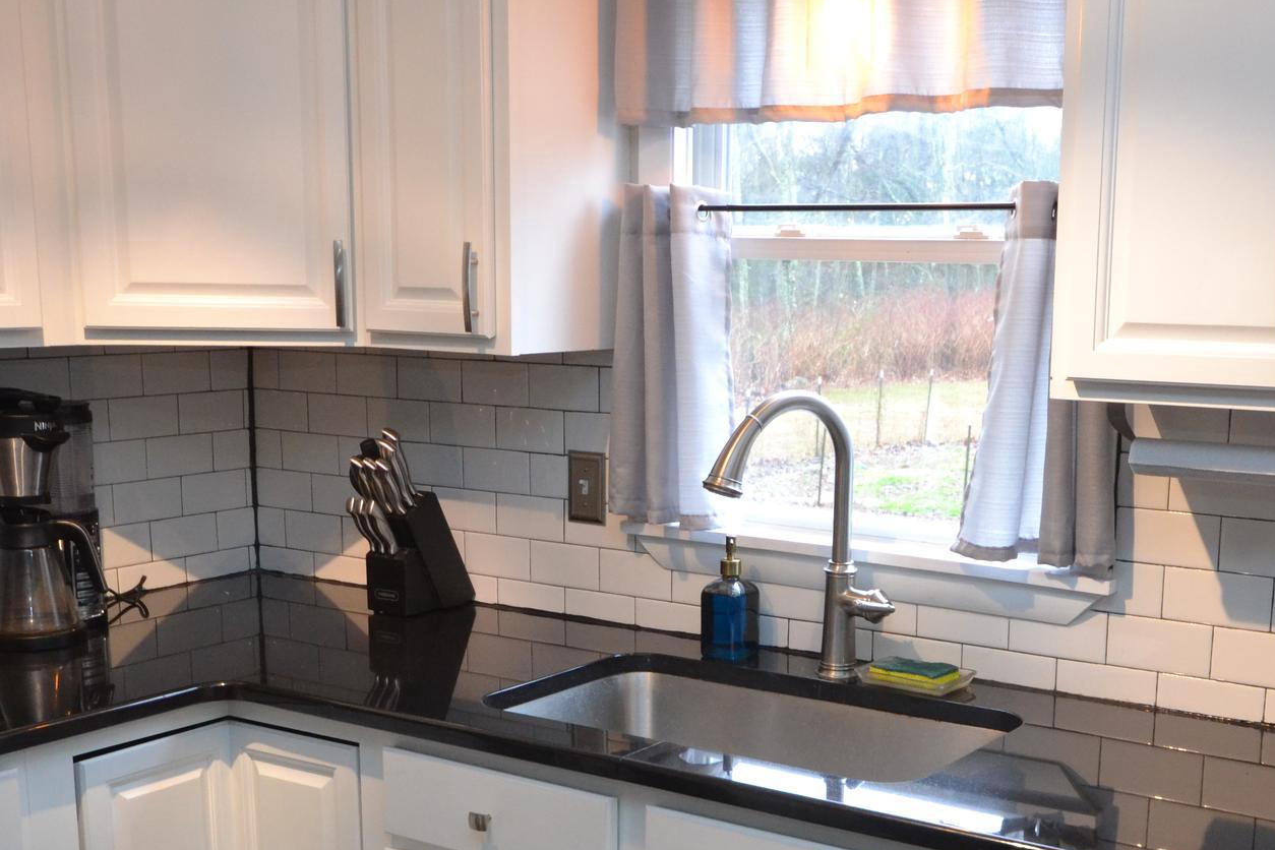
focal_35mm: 49
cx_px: 765
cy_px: 593
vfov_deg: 27.3
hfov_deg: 40.2
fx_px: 1735
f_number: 5.6
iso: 1800
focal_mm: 20
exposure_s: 1/60
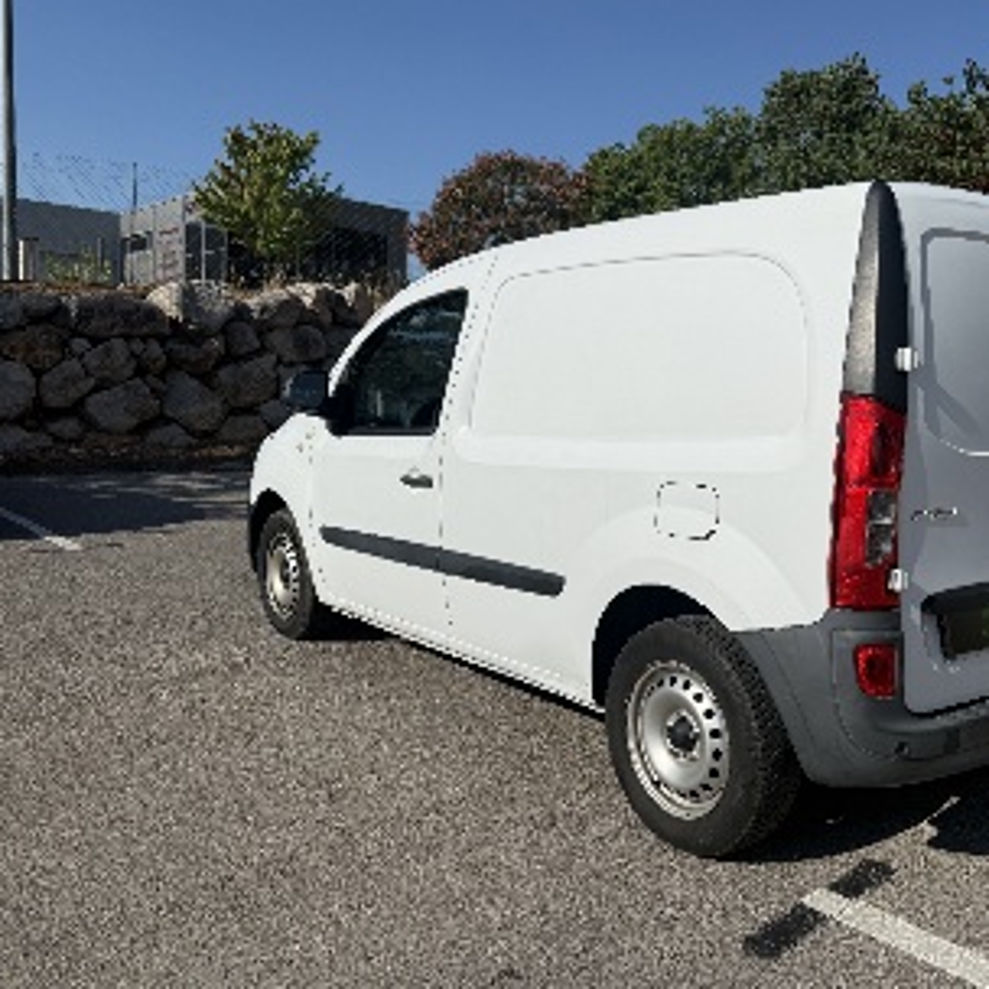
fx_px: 937
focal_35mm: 29
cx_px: 670
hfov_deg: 54.3
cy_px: 488
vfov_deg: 55.6
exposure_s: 1/10309
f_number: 1.78
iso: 80
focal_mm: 6.76
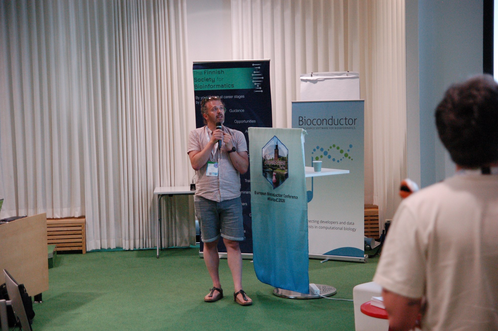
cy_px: 166
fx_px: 1037
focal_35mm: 75
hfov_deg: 27.0
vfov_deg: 18.2
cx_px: 249
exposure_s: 1/125
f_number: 3.2
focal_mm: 50
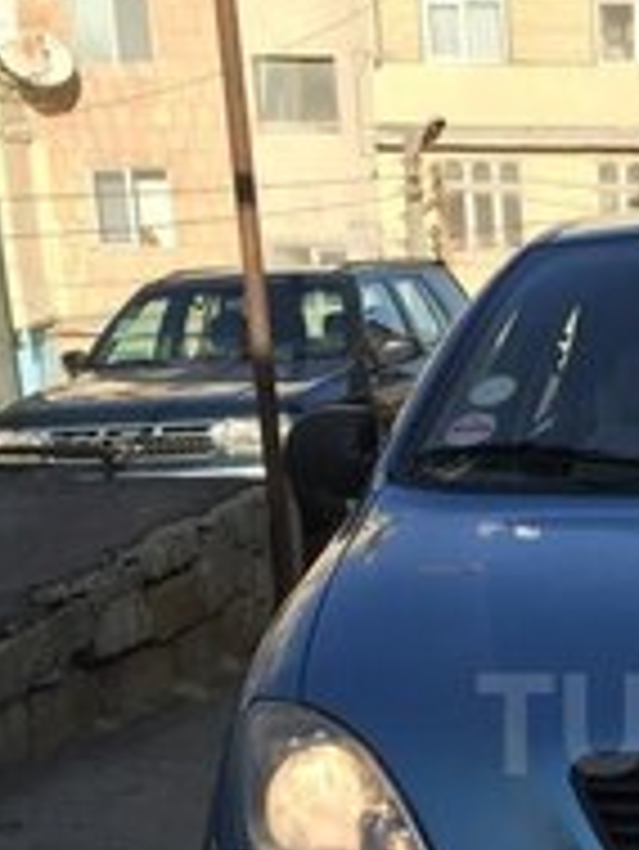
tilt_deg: -17.8
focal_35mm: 76
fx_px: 1868
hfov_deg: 18.1
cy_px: 724
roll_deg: +0.2
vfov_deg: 25.1
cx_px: 824
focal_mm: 4.15
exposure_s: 1/1068
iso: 32
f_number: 2.2
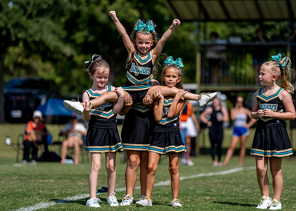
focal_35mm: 207
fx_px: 1741
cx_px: 152
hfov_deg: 9.7
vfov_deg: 6.9
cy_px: 101
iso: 100
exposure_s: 1/2500
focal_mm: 162
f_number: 2.8
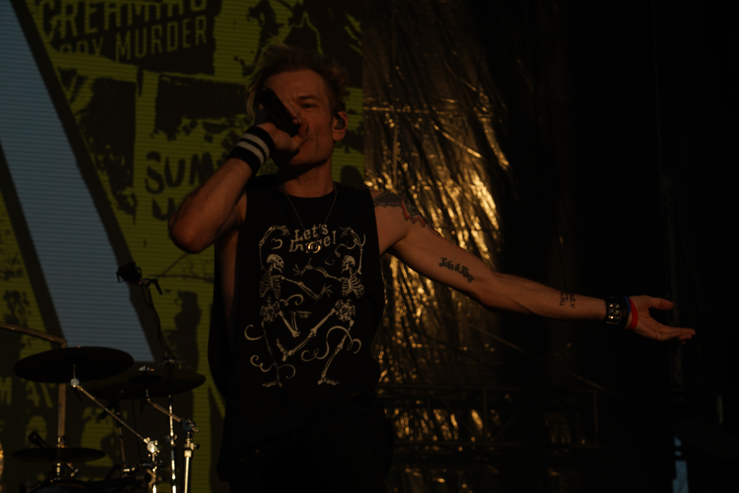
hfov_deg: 19.5
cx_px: 370
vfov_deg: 13.0
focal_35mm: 105
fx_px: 2155
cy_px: 246
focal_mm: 105
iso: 100
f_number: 8
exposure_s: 1/1000
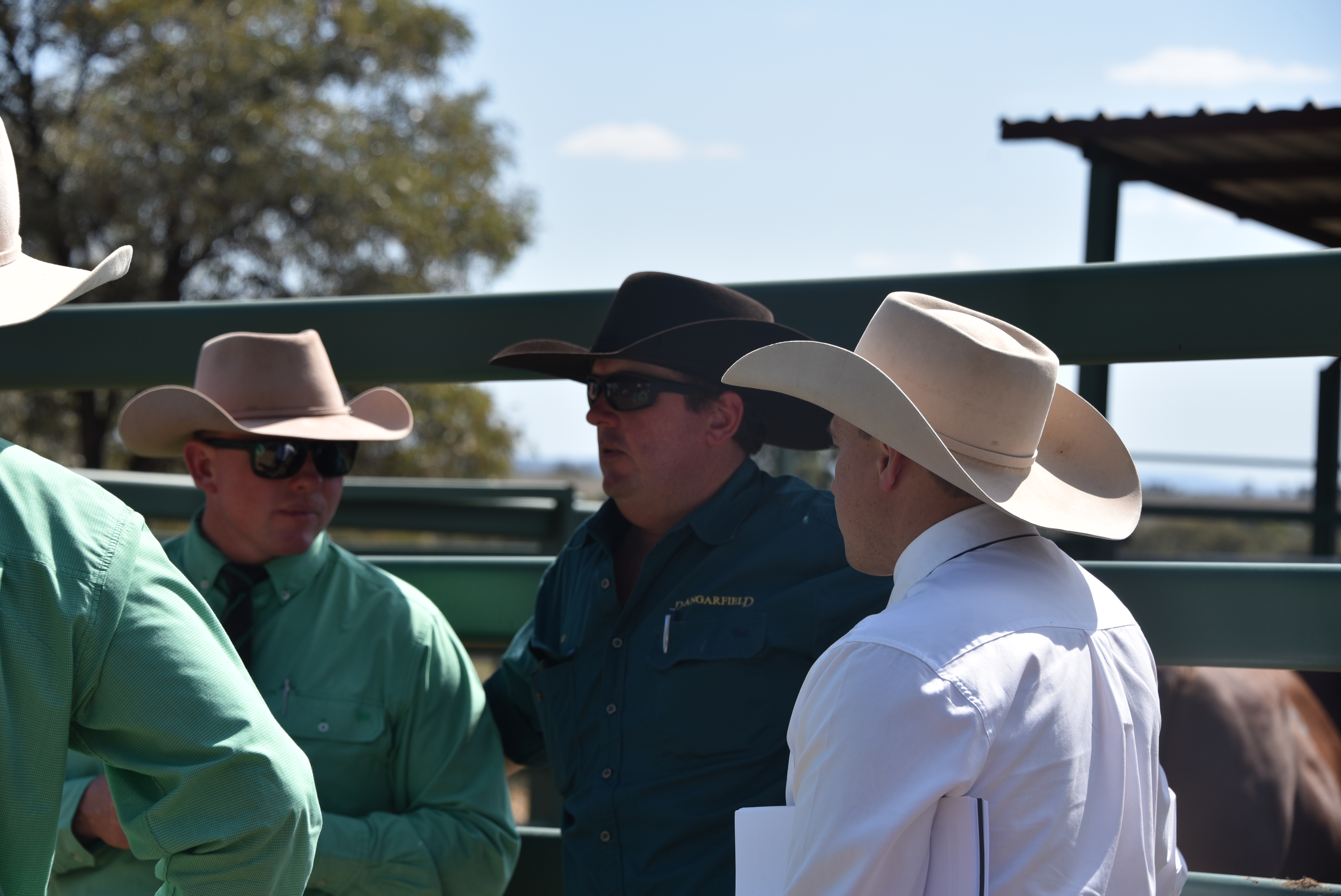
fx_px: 3913
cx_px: 670
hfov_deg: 19.4
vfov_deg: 13.1
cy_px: 448
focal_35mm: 105
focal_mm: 105
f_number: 6.3
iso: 200
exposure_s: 1/640
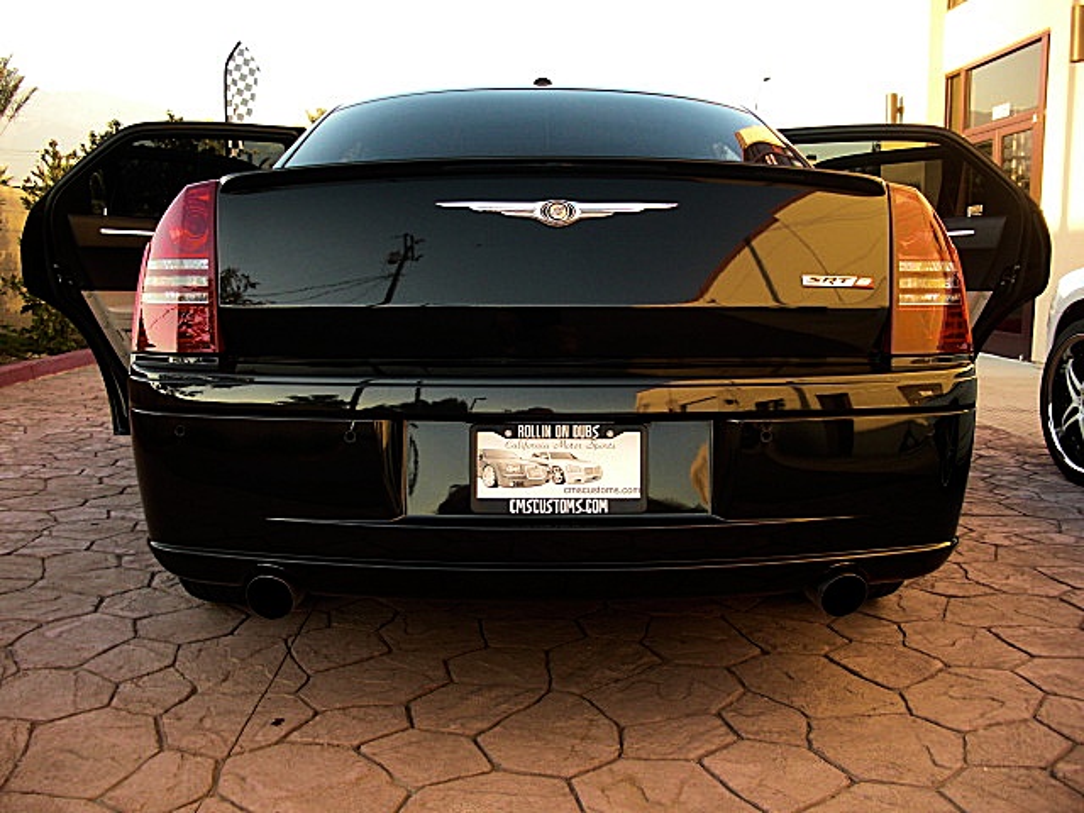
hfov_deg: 51.4
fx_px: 1127
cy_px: 406
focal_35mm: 36
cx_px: 542
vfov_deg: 39.7
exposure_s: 1/100
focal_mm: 6.3
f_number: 2.8
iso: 100
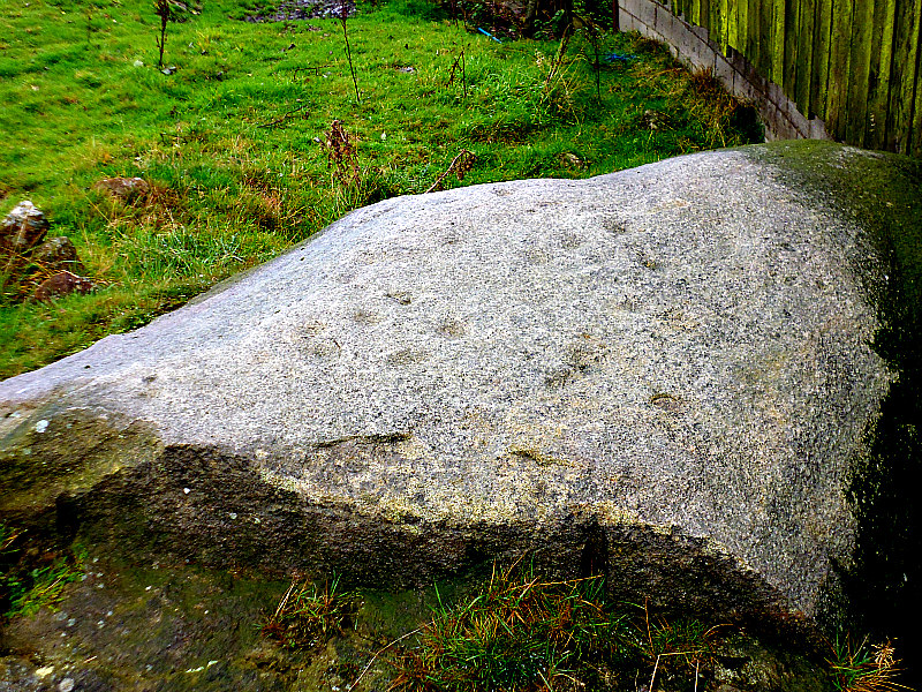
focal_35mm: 46
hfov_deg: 41.2
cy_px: 346
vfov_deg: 31.5
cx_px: 461
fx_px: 1225
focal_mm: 8.1
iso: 160
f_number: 3.8
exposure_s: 1/80
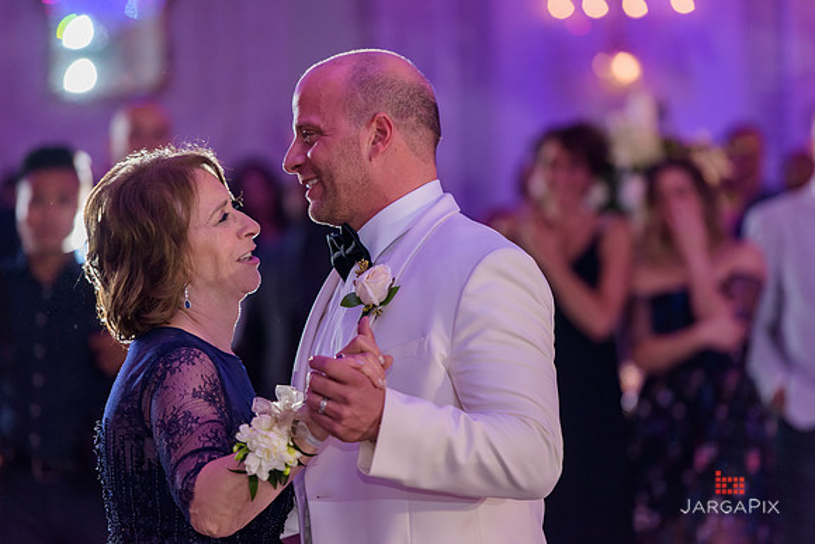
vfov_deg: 7.6
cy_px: 272
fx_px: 4076
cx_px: 408
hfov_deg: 11.4
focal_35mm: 180
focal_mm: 180
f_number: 3.2
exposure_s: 1/125
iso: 1600
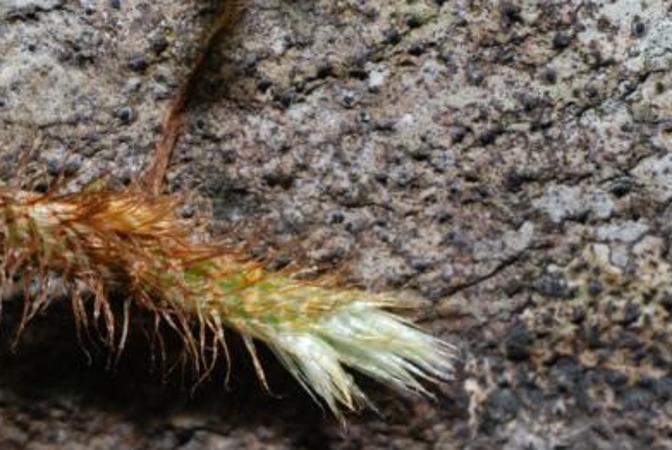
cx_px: 179
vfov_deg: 8.6
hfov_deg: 12.7
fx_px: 3010
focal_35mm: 161
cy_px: 289
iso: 200
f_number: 14
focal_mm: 70
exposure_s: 1/60
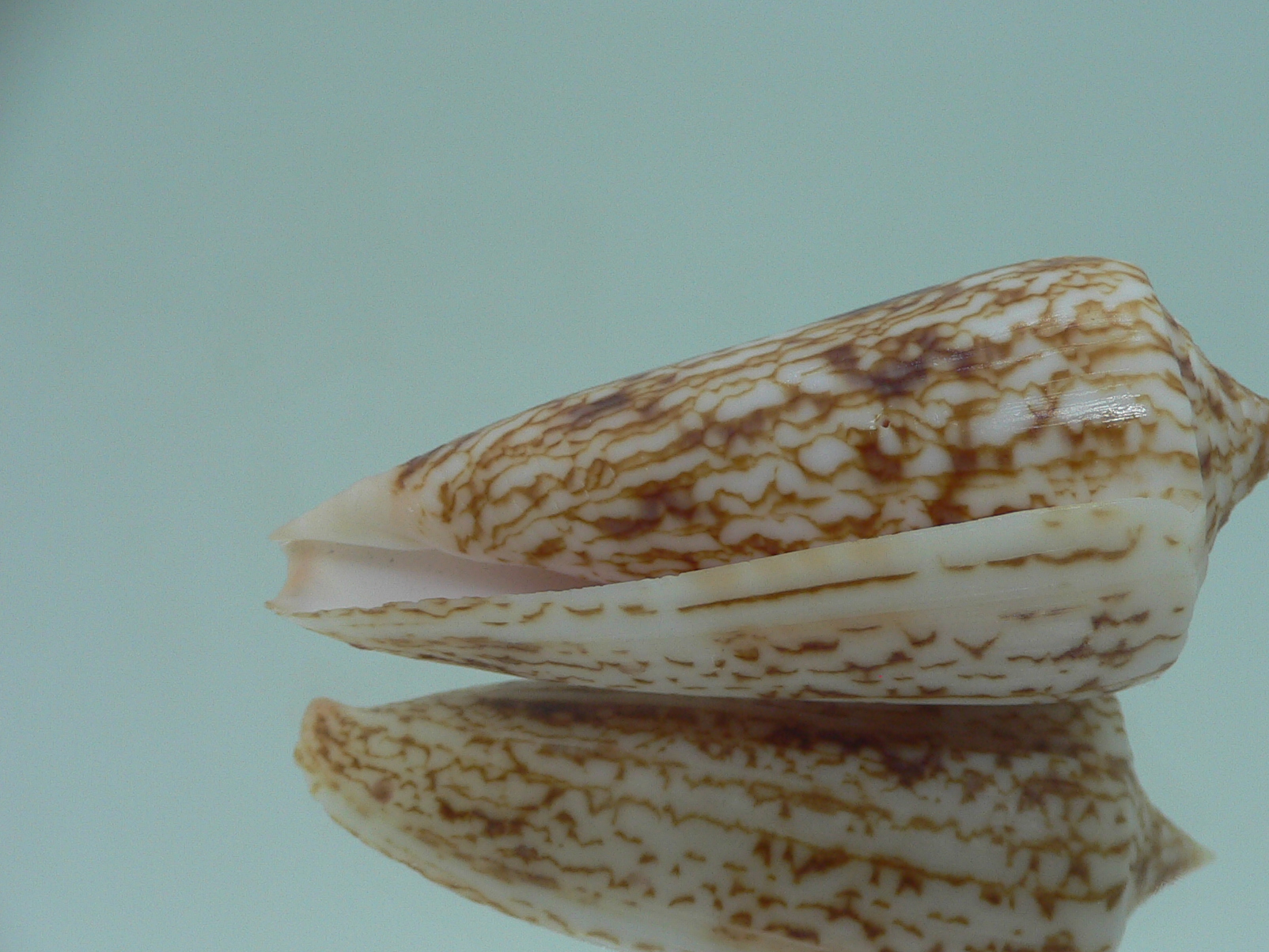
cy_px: 559
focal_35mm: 44
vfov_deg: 32.8
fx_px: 1613
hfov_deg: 42.6
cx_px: 791
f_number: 2.8
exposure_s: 1/60
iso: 80
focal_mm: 4.6
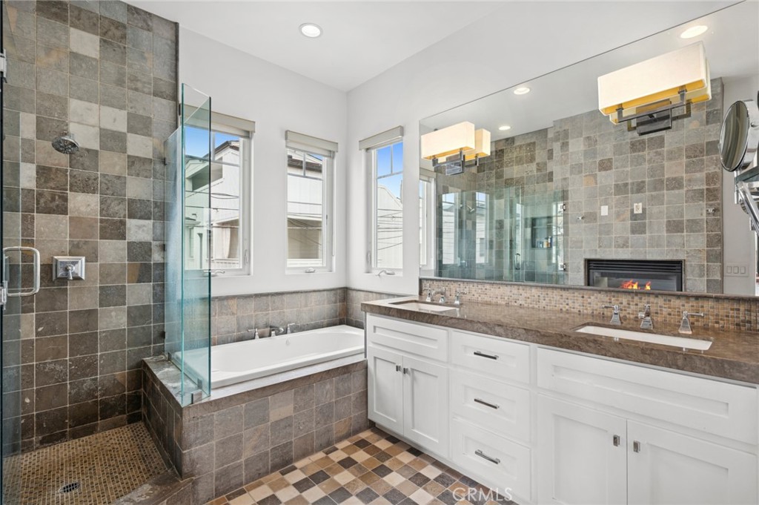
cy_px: 252
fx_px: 337
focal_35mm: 16
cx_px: 380
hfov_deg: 96.8
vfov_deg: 73.7
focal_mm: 16
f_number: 9
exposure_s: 1/50
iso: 320
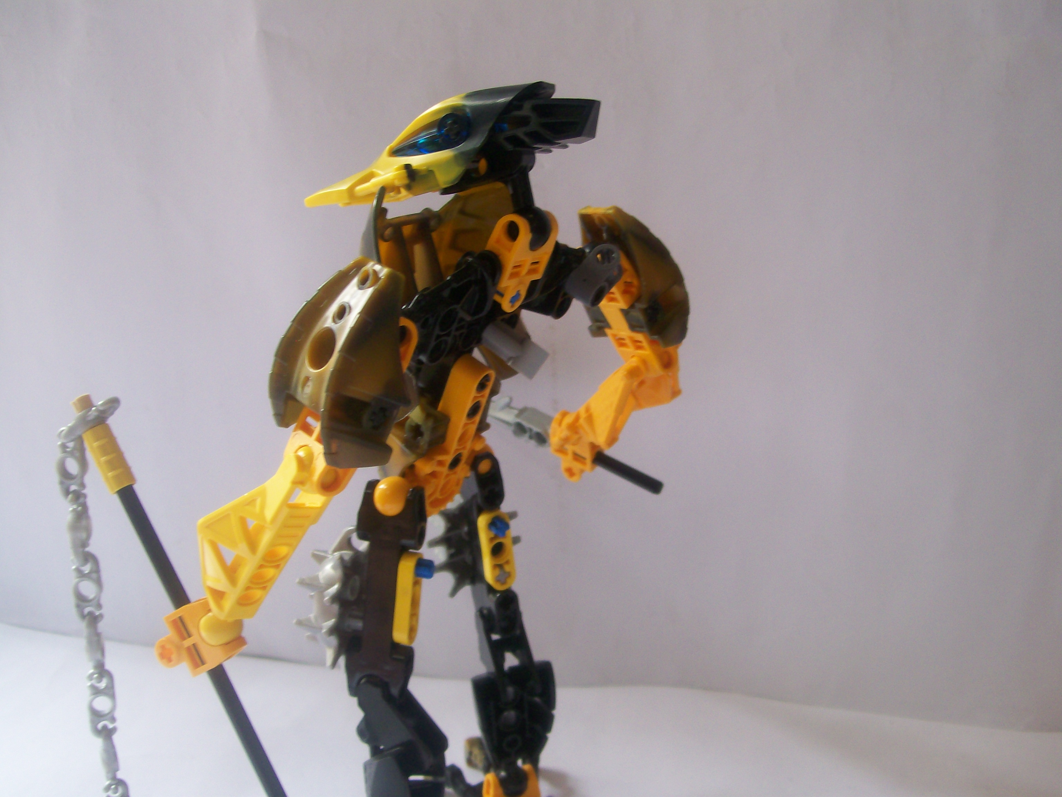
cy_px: 398
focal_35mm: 36
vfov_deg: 39.7
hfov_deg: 51.4
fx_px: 1104
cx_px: 531
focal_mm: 6
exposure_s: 1/54
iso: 80
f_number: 2.7
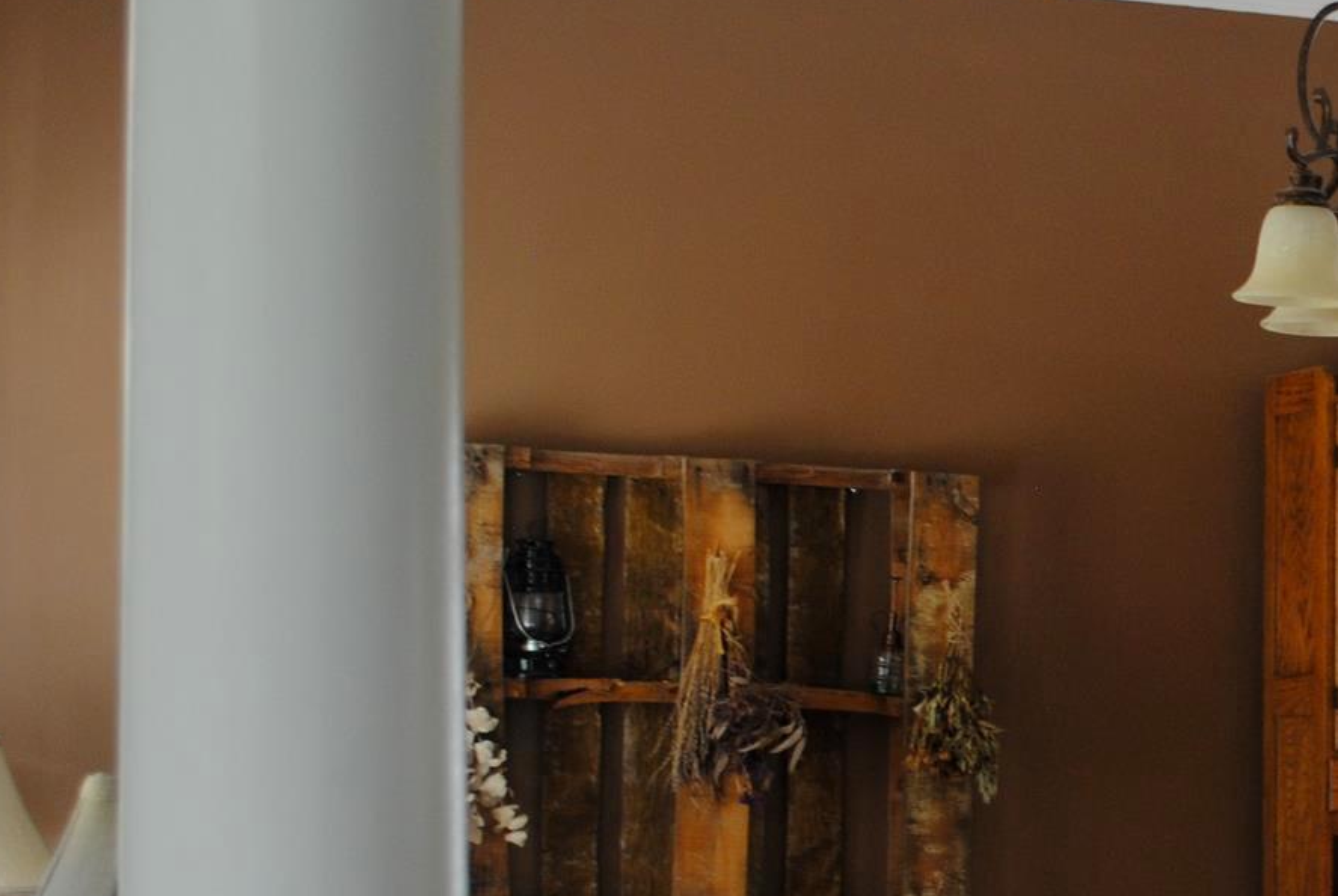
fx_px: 3349
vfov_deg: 15.1
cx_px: 1382
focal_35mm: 90
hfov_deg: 21.7
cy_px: 771
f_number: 4.2
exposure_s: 1/30
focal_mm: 26
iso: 280
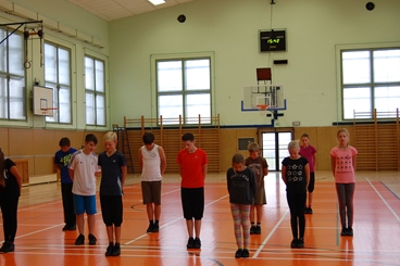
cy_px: 140
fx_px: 633
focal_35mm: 57
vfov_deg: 23.8
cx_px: 165
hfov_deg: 35.0
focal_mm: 28
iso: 400
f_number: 5
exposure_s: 1/100
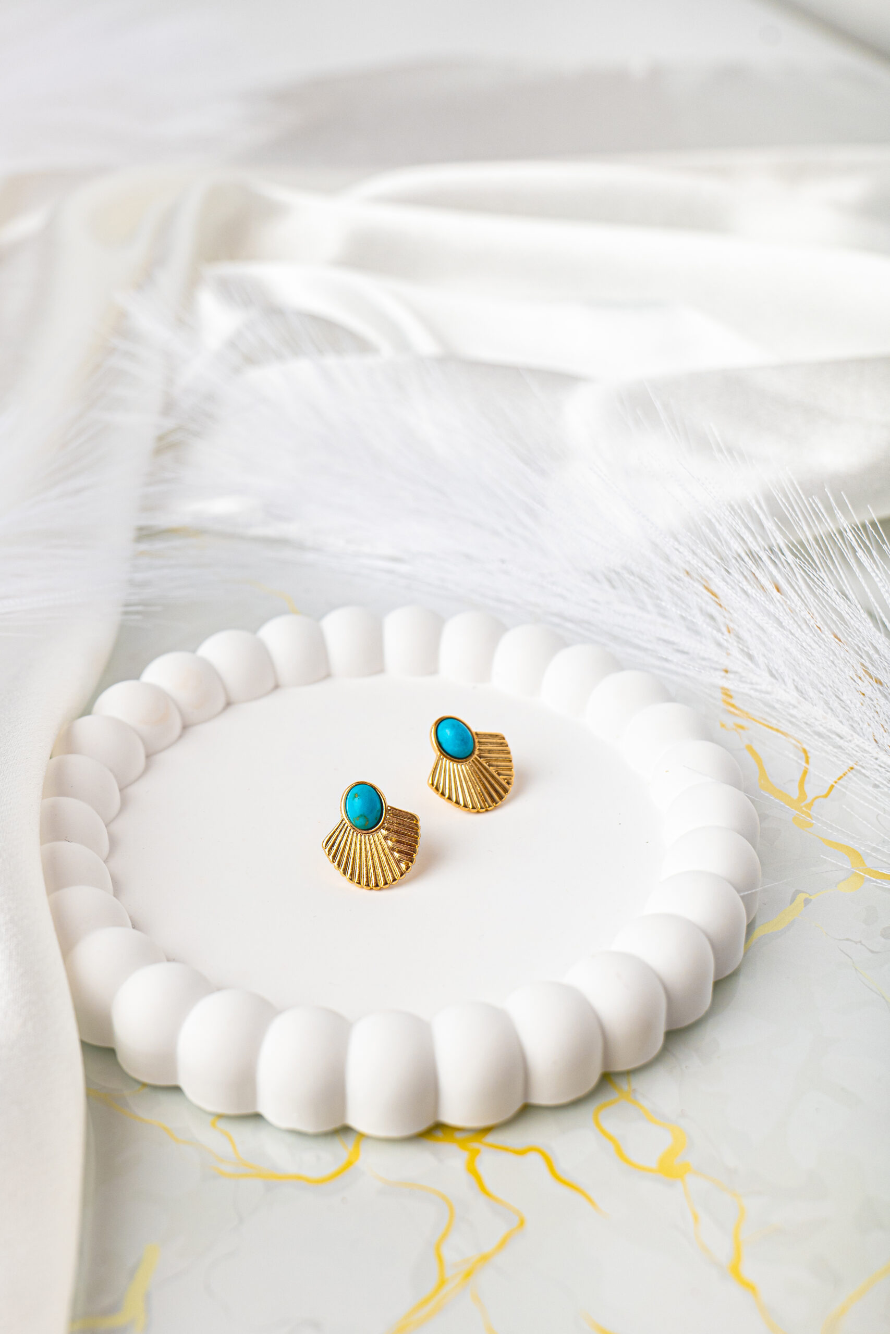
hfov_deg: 27.5
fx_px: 1817
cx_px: 445
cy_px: 667
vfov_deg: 40.3
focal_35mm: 49
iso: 400
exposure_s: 1/160
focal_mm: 49
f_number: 7.1
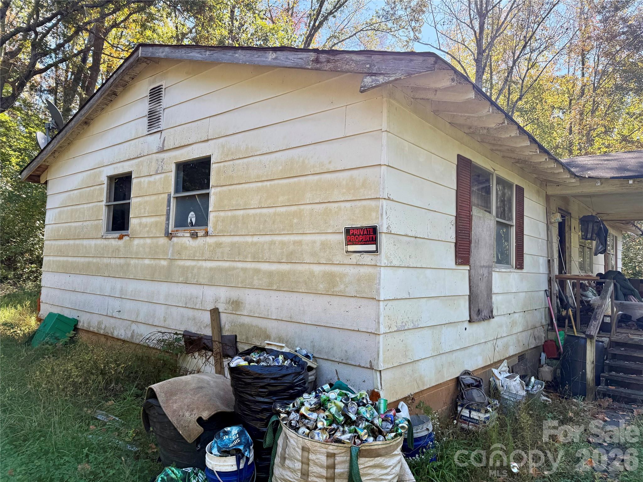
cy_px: 241
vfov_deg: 56.8
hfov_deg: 71.6
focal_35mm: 24
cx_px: 322
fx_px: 446
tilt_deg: +3.6
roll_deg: +0.8
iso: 100
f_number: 1.78
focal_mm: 6.76
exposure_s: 1/750
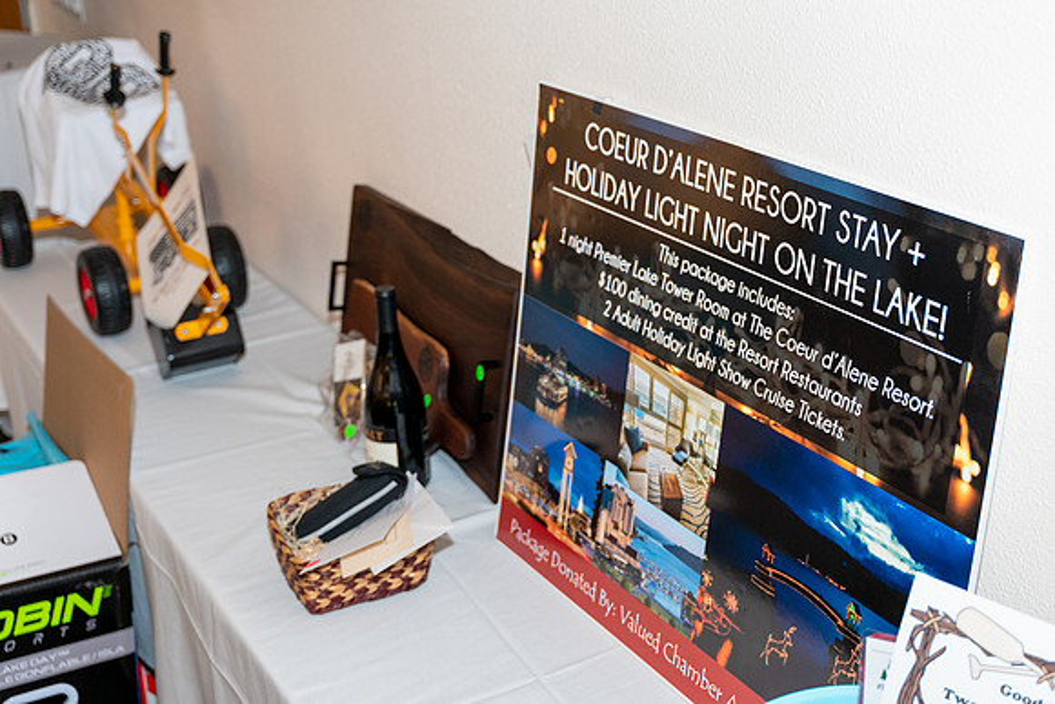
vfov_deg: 25.9
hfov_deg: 37.8
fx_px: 1520
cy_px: 224
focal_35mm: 52
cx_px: 720
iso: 1000
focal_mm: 38
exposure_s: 1/250
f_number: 2.8
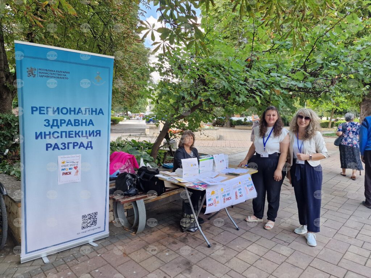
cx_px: 186
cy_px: 139
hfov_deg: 73.9
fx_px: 247
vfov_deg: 58.9
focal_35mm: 23
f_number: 1.8
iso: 50
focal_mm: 6.4
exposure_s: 1/180
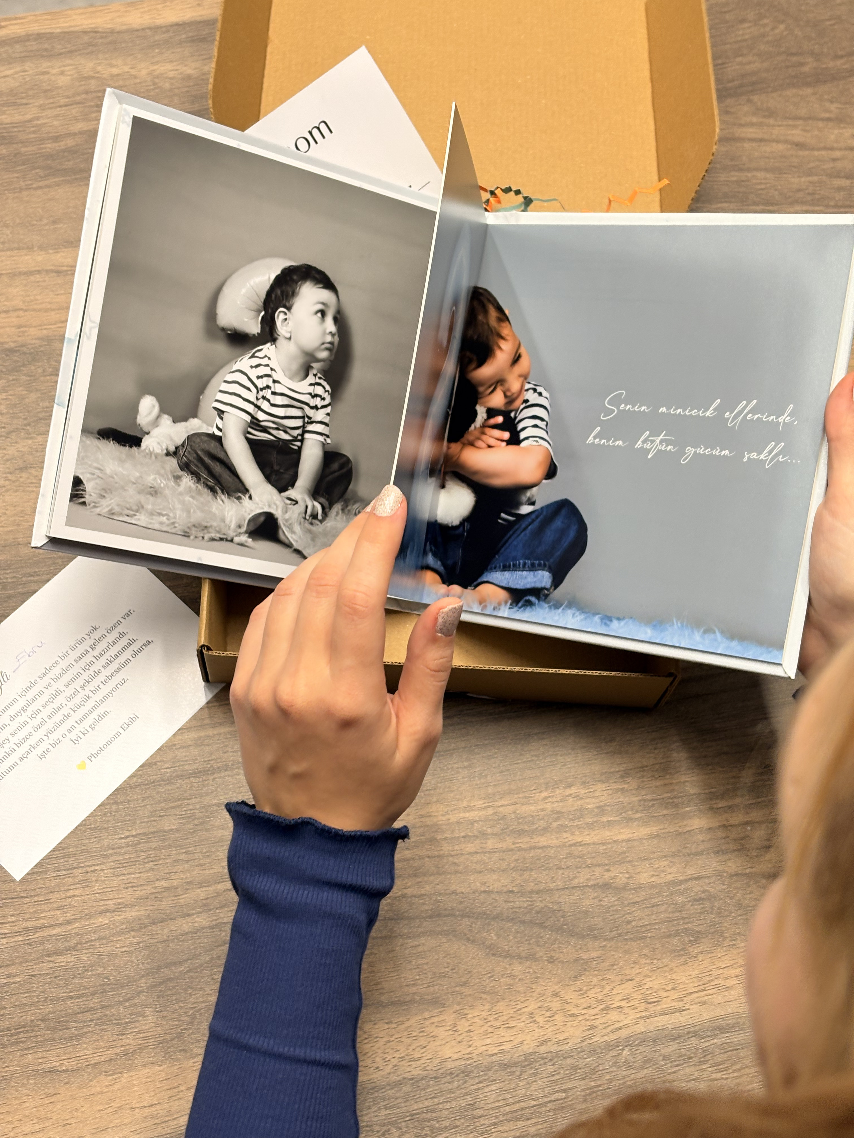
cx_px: 427
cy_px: 569
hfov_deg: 28.0
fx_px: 1710
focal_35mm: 52
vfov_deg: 36.8
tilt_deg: -67.2
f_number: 1.6
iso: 64
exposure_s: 1/50
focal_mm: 5.96
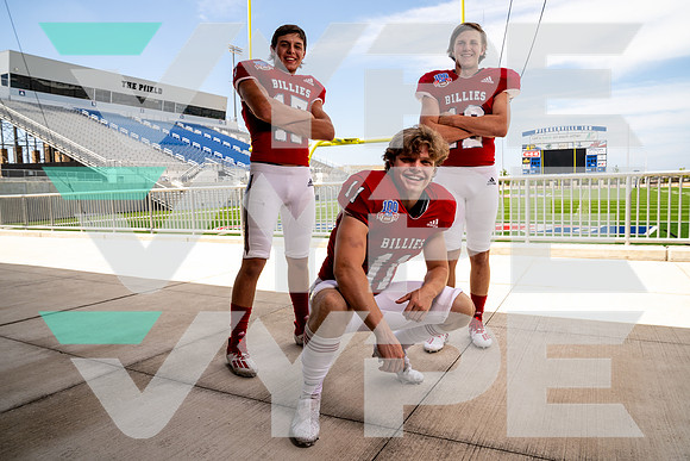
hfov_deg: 71.5
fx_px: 479
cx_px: 345
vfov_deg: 51.3
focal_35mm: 25
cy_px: 230
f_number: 9
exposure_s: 1/125
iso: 100
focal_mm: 25
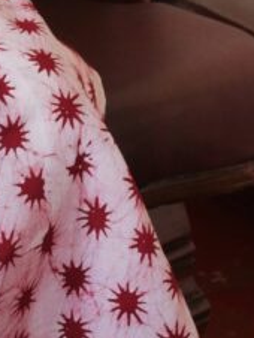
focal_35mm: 318
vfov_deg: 6.2
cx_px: -169
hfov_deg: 4.6
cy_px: -70
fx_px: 3105
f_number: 6.3
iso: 1600
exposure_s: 1/25
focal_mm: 45
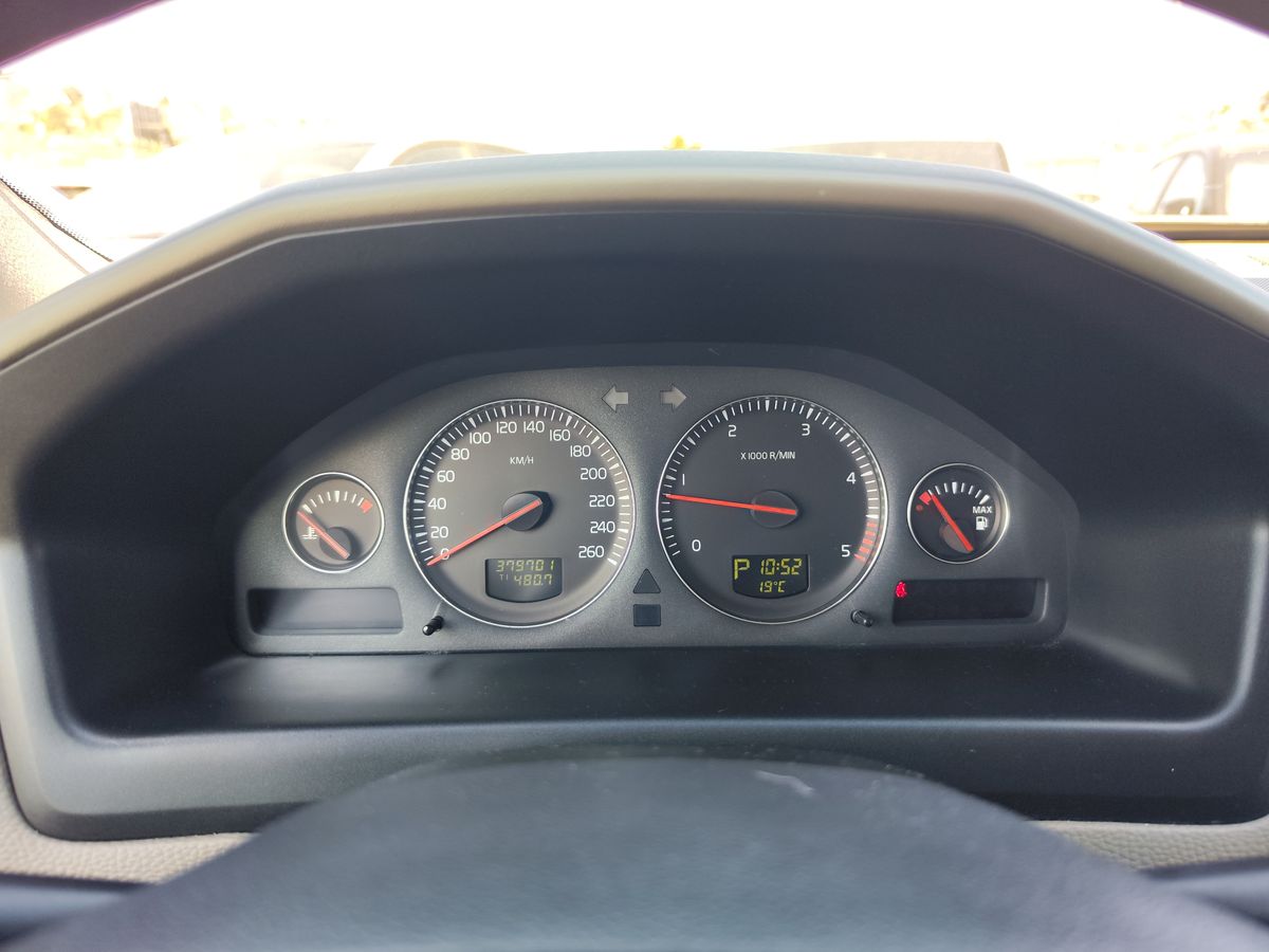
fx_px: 843
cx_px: 634
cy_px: 476
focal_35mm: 23
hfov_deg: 73.9
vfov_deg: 58.9
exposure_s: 1/100
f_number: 1.69
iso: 95
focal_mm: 7.01
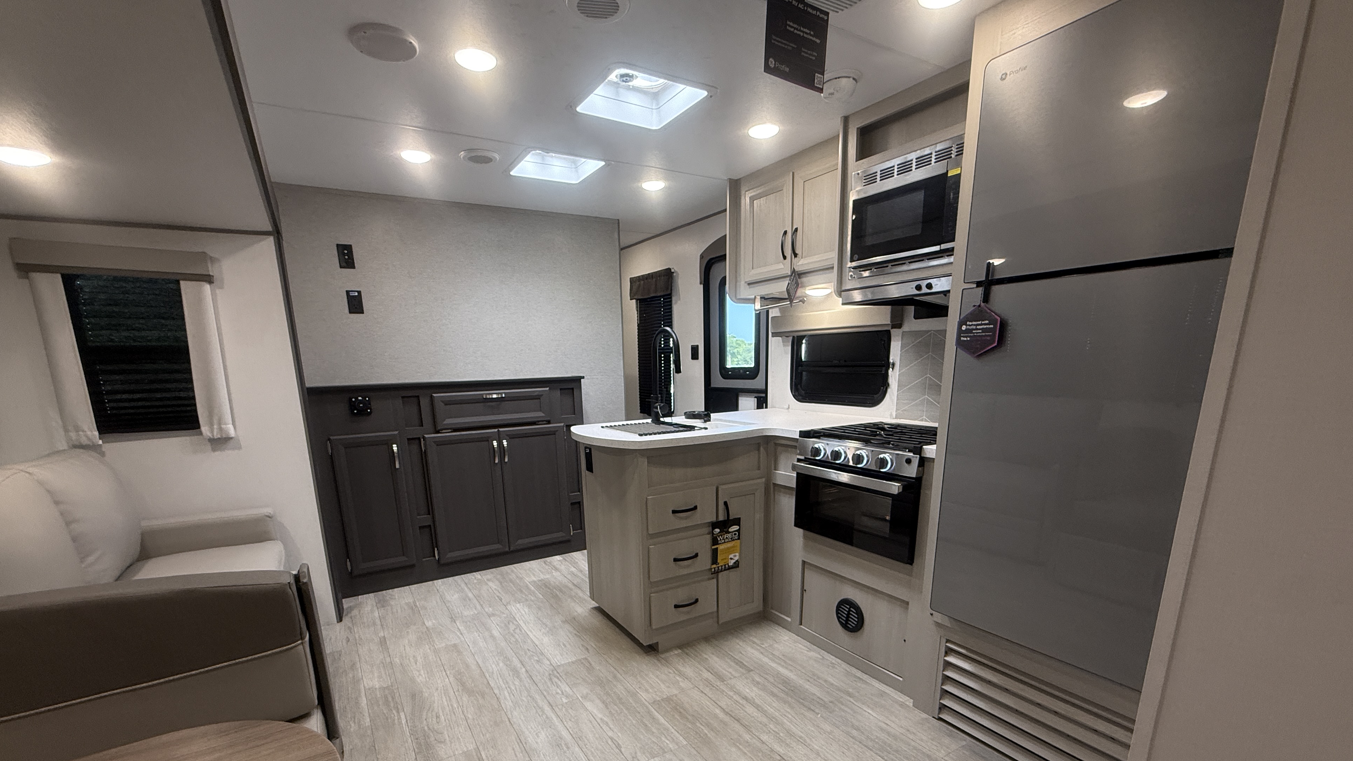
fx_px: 574
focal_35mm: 16
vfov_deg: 65.6
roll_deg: +0.0
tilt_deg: -14.3
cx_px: 663
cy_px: 498
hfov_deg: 99.4
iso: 200
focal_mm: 2.22
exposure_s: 1/80
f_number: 2.2
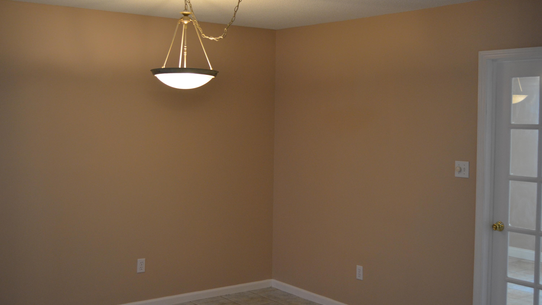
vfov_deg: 26.2
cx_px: 271
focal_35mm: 46
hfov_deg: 45.0
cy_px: 130
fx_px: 654
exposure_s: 1/50
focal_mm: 29
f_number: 4.5
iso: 800
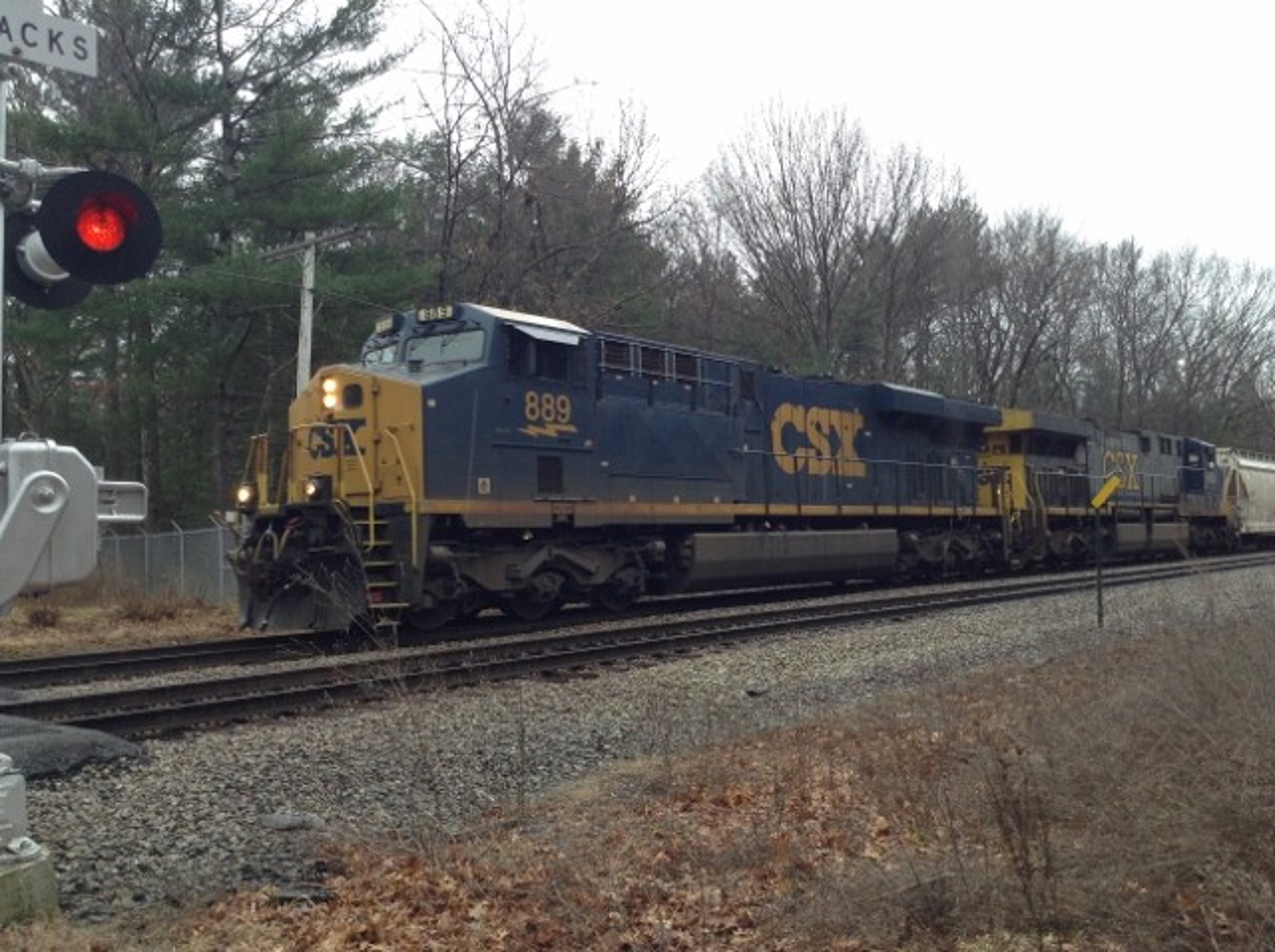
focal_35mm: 33
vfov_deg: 42.8
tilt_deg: +1.7
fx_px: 1214
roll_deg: +1.7
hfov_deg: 55.4
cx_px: 638
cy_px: 476
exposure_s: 1/120
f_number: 2.4
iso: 40
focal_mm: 3.3
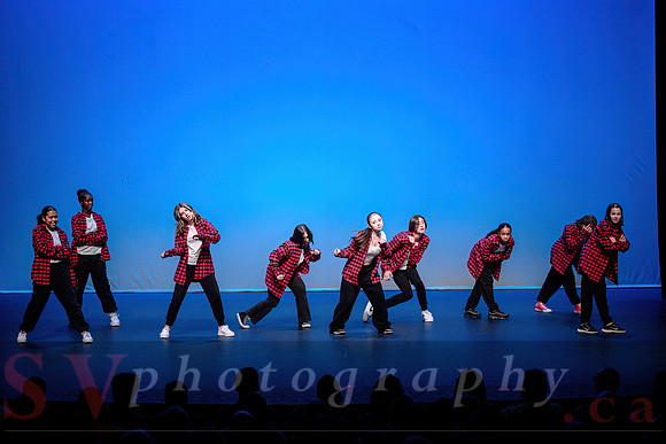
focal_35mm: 85
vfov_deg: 16.2
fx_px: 1564
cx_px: 339
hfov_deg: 24.0
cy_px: 222
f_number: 2.8
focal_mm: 82
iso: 1250
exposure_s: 1/400
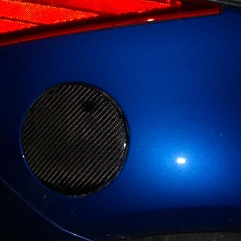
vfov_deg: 37.6
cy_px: 120
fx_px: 354
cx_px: 115
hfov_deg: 37.5
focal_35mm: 45
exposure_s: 1/60
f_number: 2.8
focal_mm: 7.9
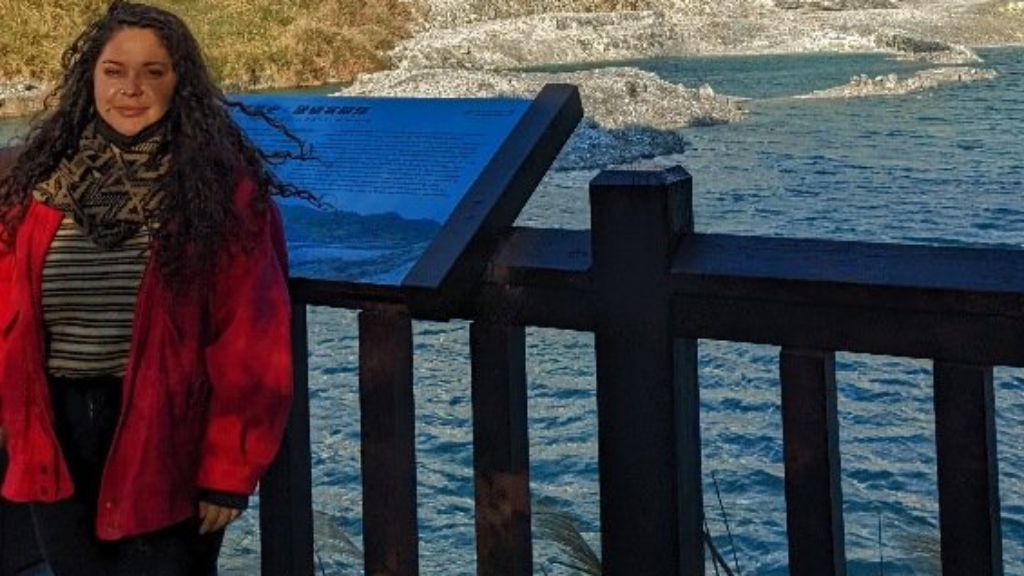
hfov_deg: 41.2
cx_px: 582
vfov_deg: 22.5
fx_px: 1358
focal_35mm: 50
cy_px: -67
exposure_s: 1/3344
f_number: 1.73
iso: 57
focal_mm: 4.38
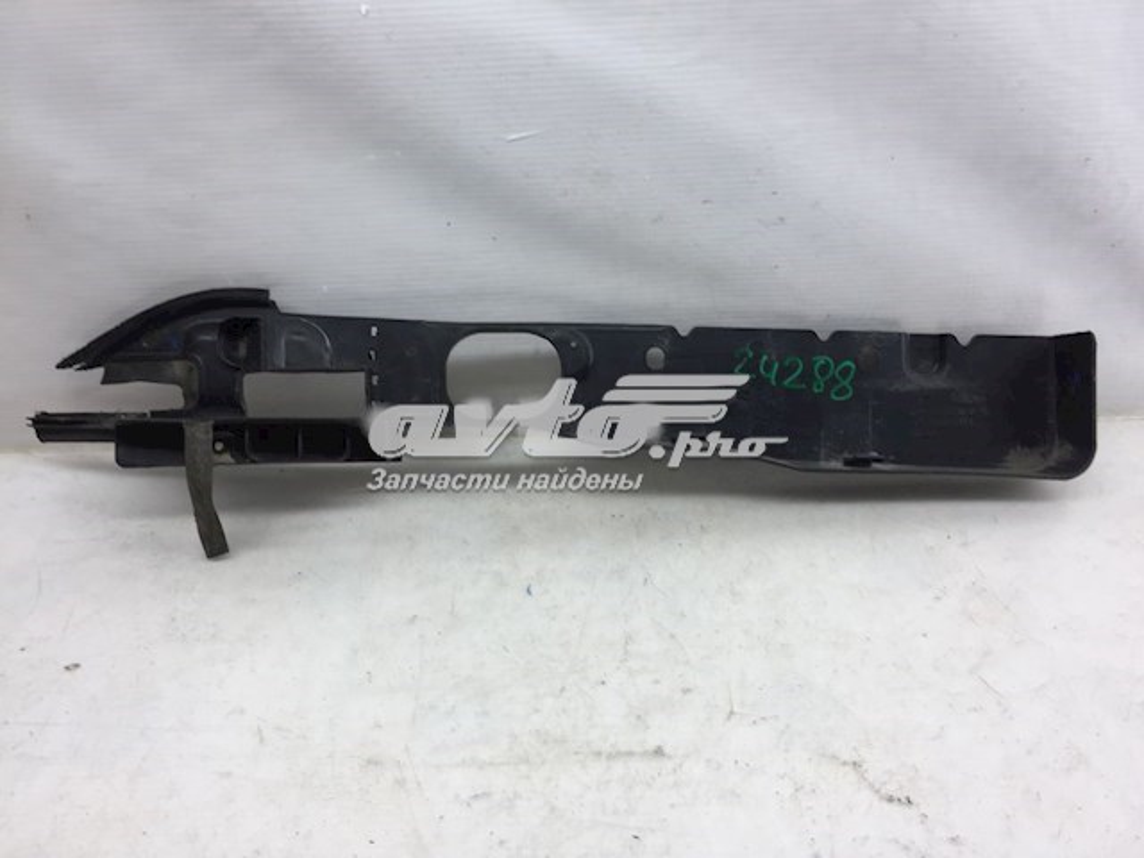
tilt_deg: -31.7
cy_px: 429
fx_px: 958
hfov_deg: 61.7
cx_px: 572
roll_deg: +0.3
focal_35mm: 29
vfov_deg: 48.2
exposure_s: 1/50
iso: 32
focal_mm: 4.15
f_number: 2.2
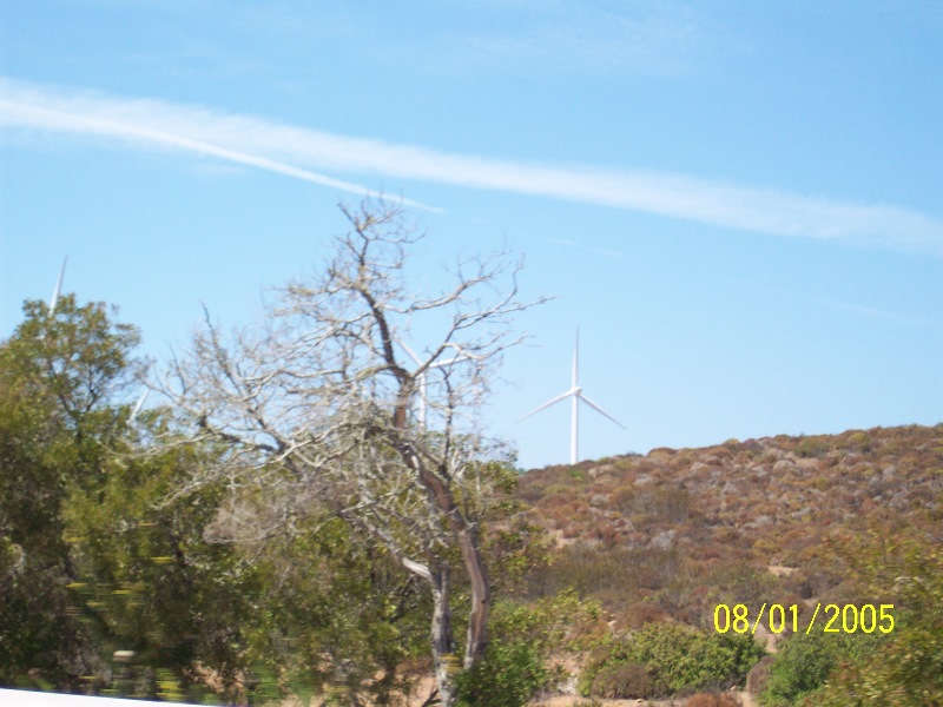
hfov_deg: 17.3
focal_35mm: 114
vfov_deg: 13.0
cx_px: 472
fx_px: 3106
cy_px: 354
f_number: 4.8
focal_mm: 24
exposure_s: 1/500
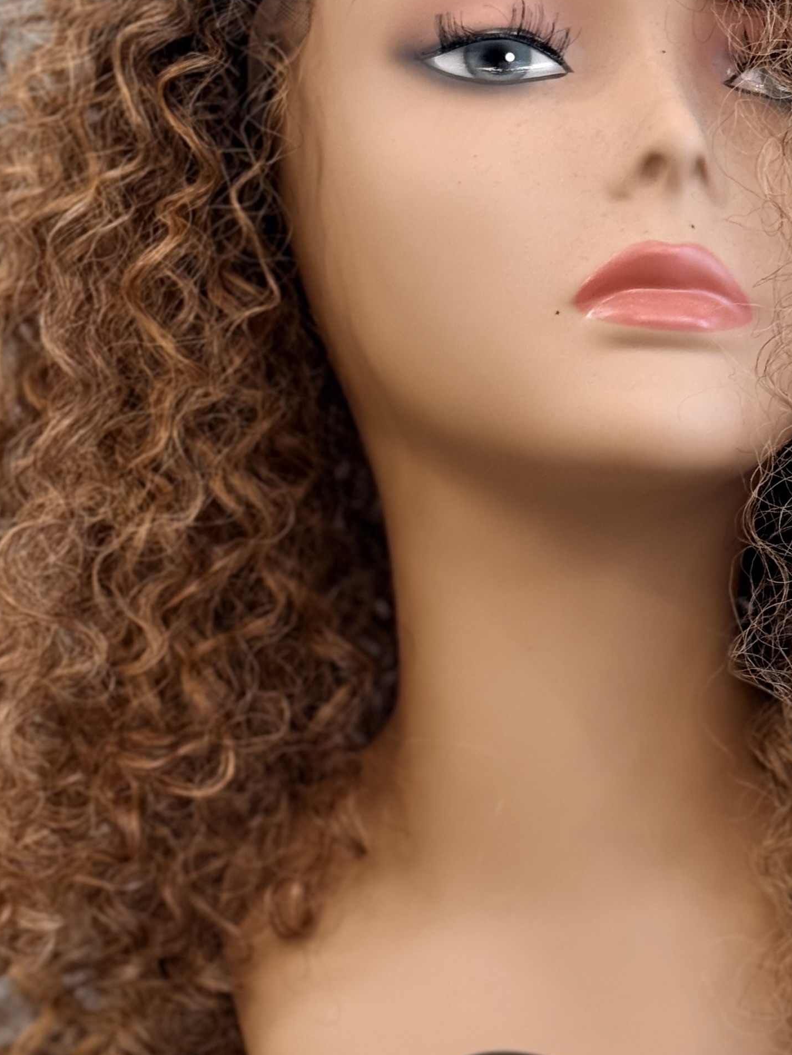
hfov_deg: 14.4
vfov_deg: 19.3
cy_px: 545
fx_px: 3111
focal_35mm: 102
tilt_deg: -7.5
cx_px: 658
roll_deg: +0.9
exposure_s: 1/50
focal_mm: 6.76
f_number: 1.78
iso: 100
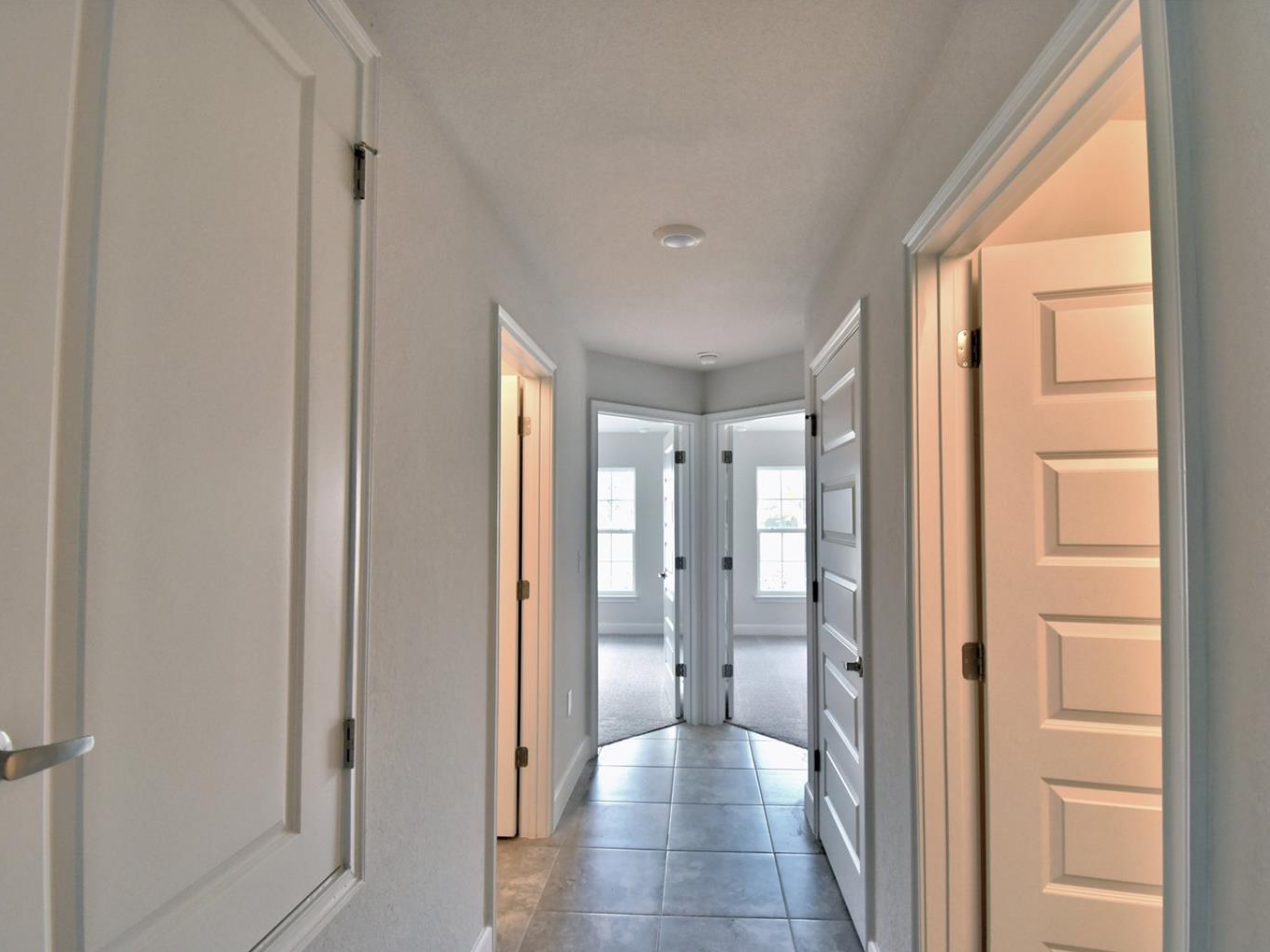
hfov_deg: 91.0
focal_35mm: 17
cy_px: 497
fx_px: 624
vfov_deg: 74.7
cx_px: 664
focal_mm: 10
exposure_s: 1/50
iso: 400
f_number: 4.5
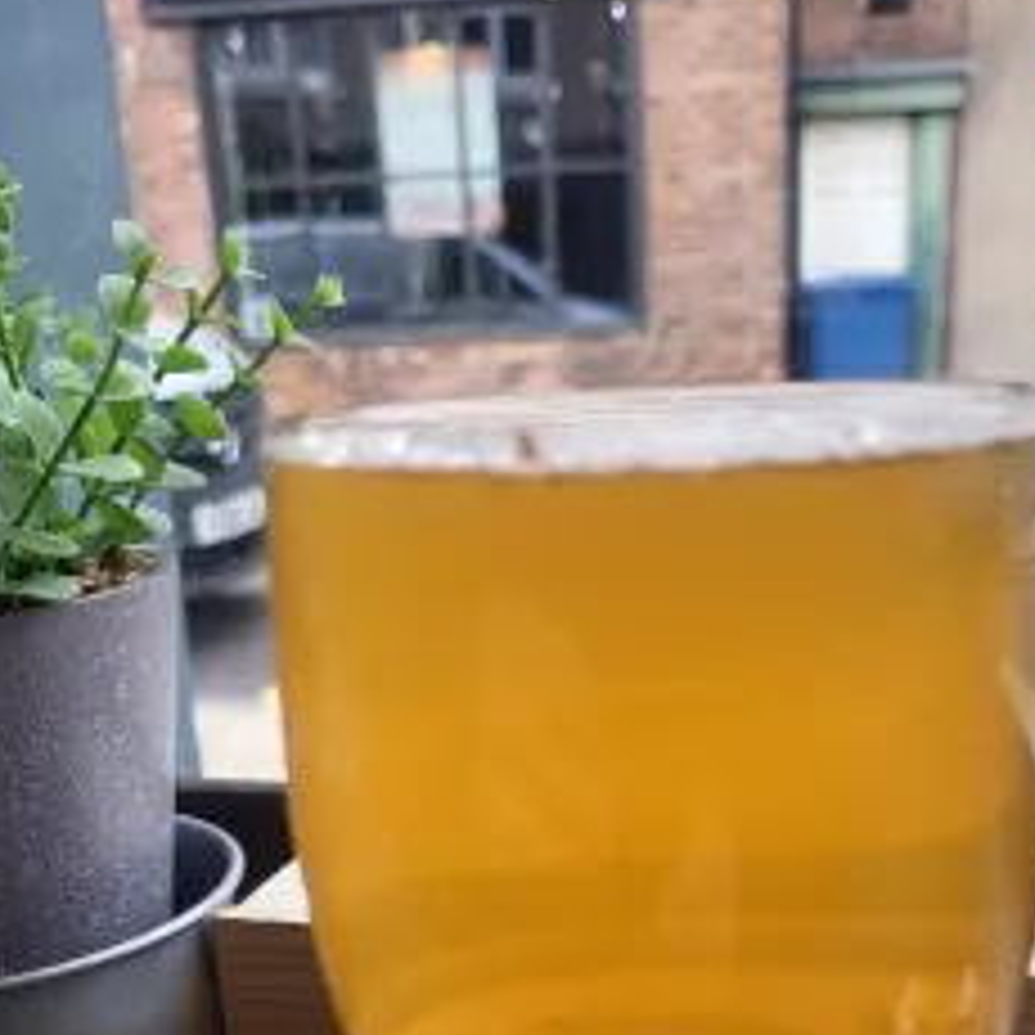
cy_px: 832
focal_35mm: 40
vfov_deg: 40.1
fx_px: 1353
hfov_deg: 41.6
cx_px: 626
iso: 80
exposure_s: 1/100
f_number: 1.8
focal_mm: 5.4
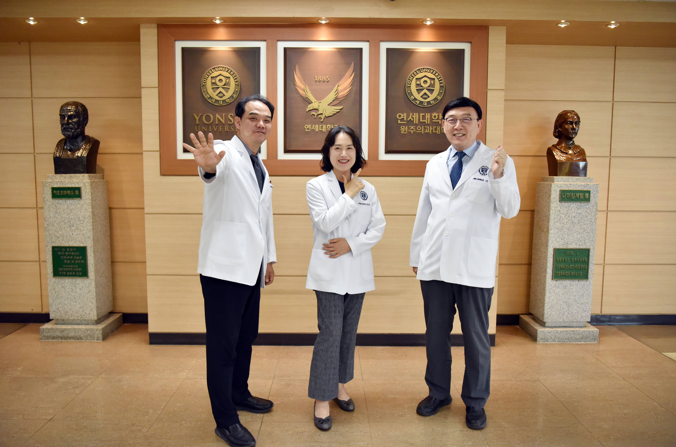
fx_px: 543
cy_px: 224
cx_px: 338
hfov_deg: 63.8
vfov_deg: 44.7
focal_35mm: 29
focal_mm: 29
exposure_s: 1/640
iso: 3200
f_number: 2.8
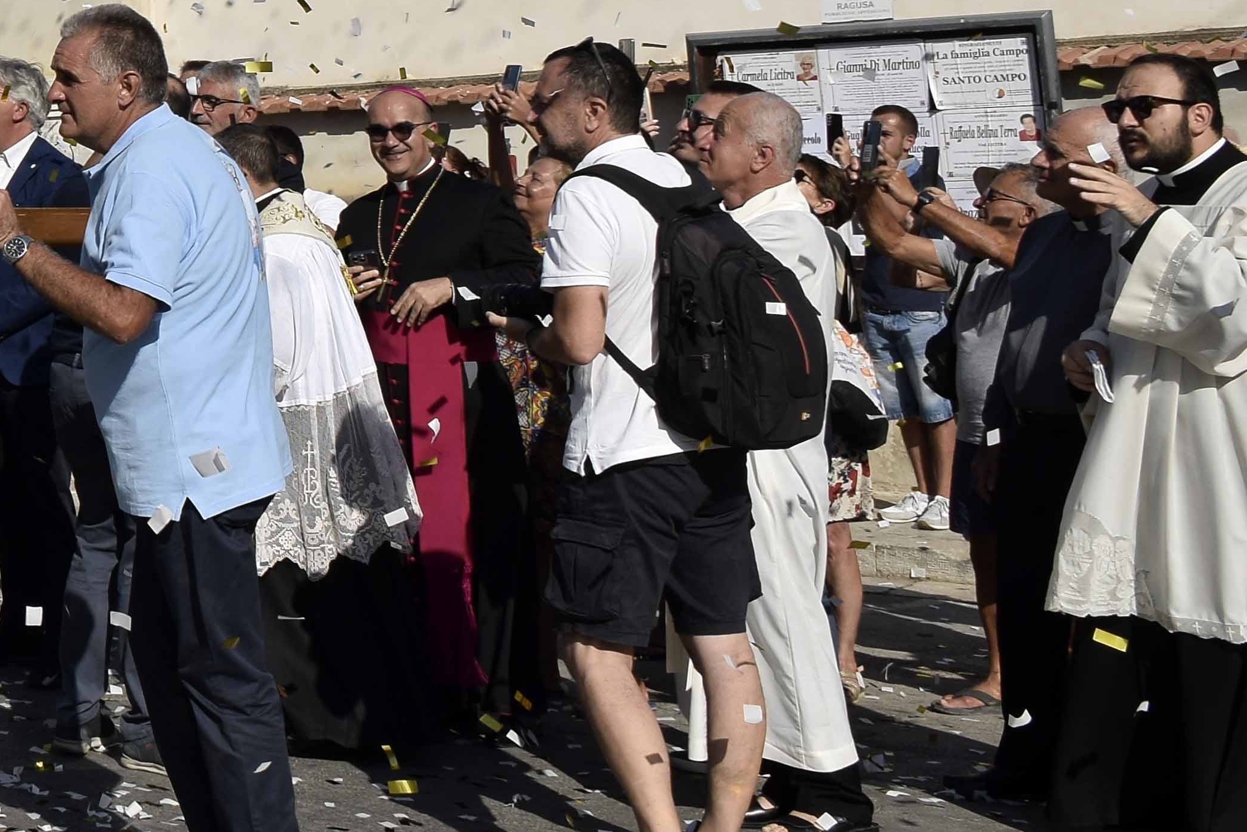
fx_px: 2702
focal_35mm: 78
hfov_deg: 22.4
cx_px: -506
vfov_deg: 16.8
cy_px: -153
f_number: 11
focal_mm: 18
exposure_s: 1/320
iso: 100
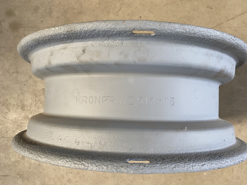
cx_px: 124
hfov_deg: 67.3
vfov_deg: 53.1
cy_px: 92
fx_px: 186
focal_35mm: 26
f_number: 1.8
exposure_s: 1/60
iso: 160
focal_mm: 4.25
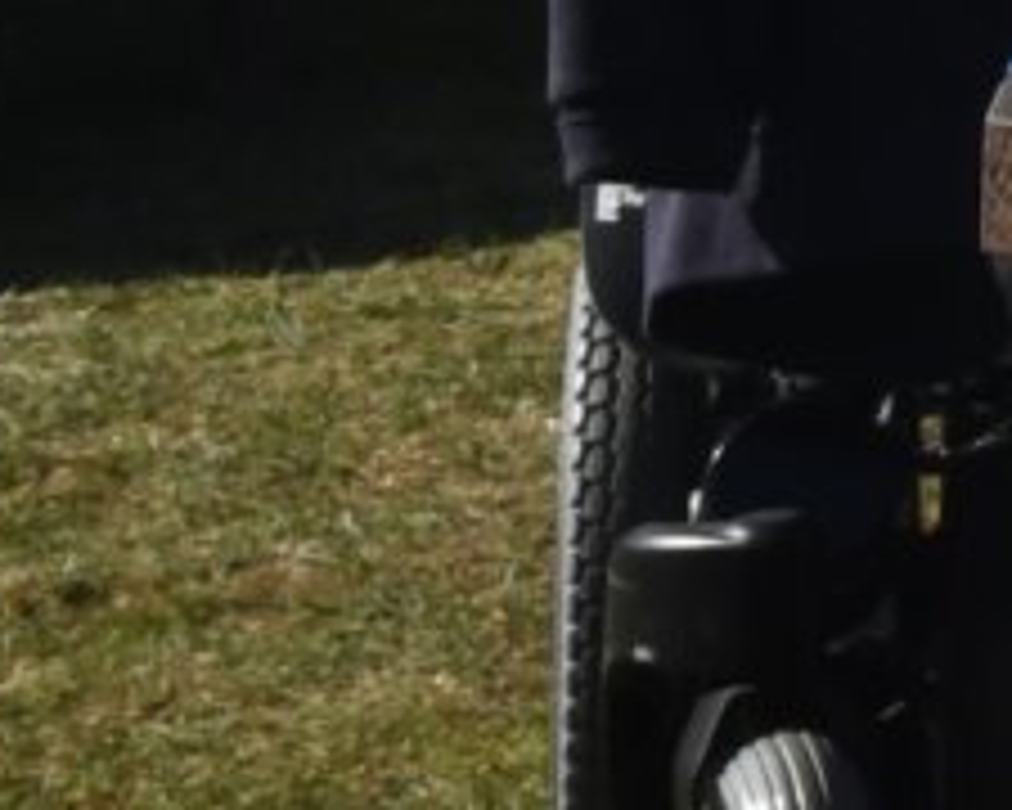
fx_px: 9593
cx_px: 4466
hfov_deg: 5.2
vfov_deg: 4.6
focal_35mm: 320
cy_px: -1771
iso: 400
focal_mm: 25
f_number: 14
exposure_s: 1/400
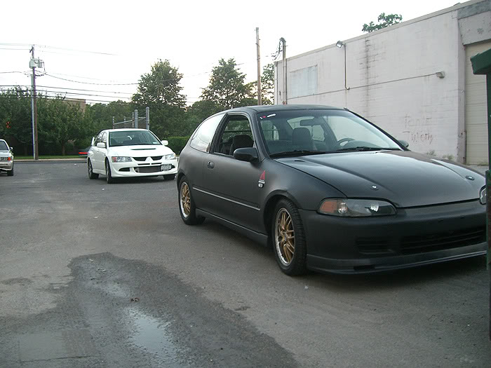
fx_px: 539
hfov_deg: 49.0
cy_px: 184
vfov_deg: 37.7
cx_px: 246
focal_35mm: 38
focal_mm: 6.2
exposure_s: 1/25
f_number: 2.7
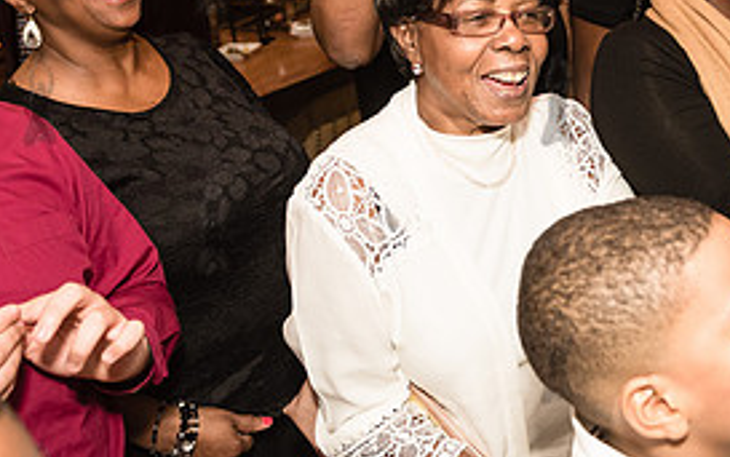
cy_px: 98
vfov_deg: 24.5
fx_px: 1035
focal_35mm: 52
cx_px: 556
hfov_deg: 37.8
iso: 1250
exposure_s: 1/320
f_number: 3.5
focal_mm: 24
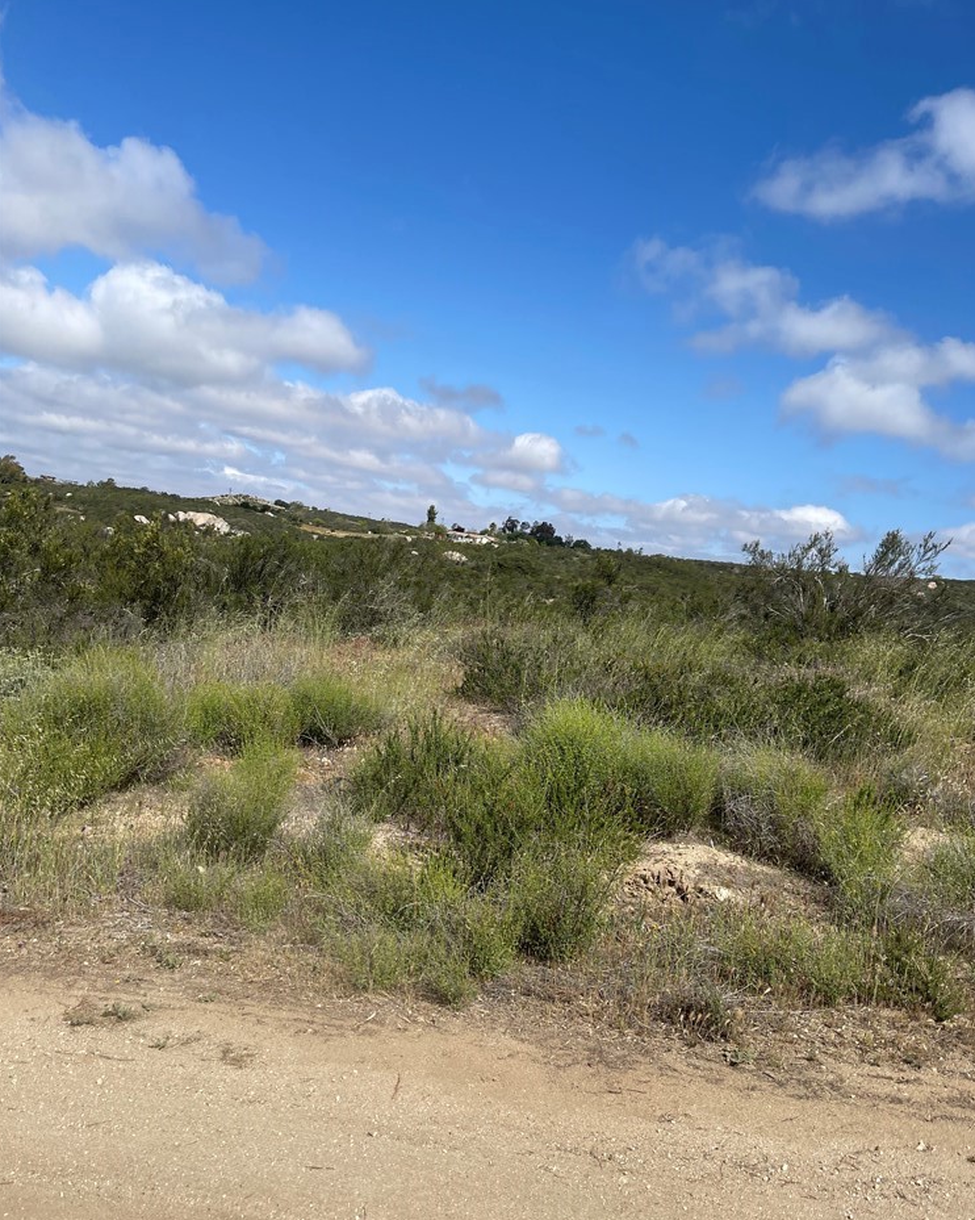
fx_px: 1010
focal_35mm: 28
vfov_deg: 62.2
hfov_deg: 51.5
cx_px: 498
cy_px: 626
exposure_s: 1/5128
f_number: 1.6
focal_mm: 5.1
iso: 32
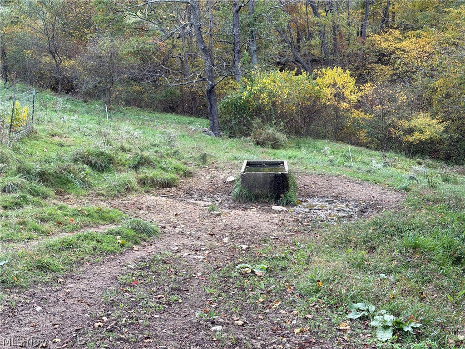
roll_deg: +1.4
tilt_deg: -7.7
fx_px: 645
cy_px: 174
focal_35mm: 48
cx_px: 232
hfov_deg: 39.7
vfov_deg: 30.3
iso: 64
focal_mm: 6.76
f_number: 1.78
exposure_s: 1/394
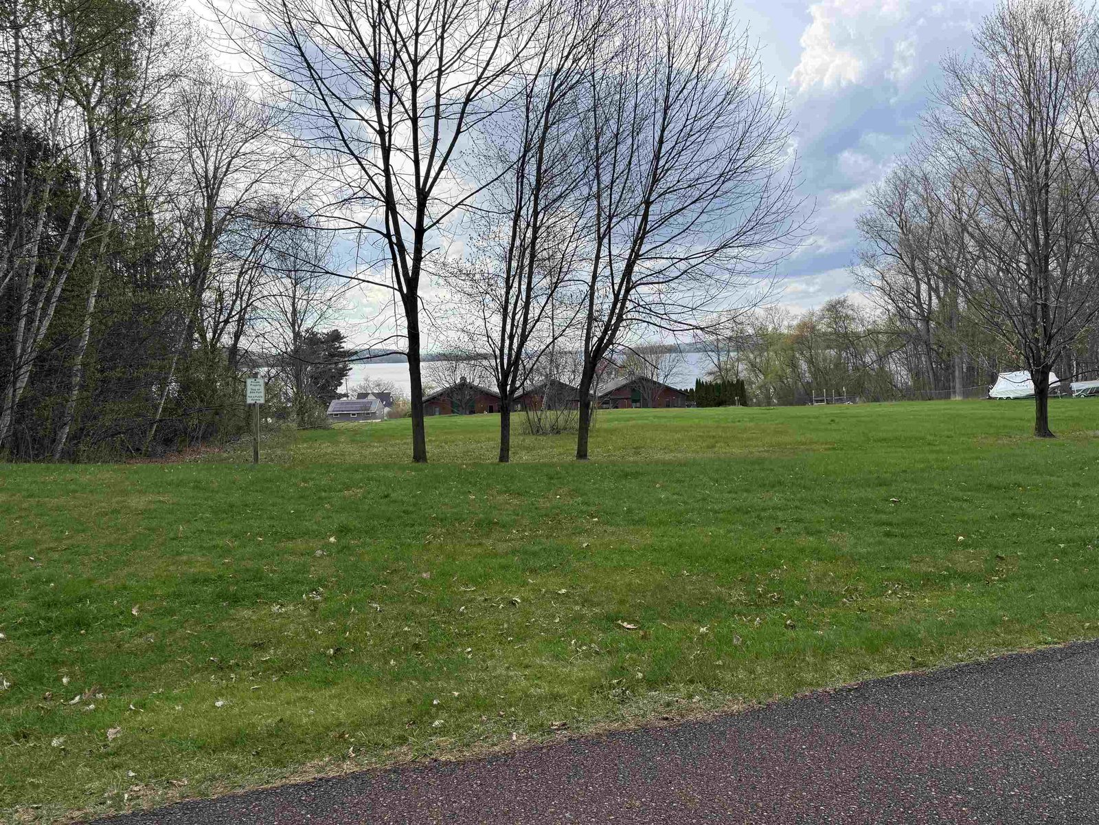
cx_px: 550
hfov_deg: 71.6
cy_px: 412
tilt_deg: -4.5
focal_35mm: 24
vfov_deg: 56.8
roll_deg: +1.6
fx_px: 762
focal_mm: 6.76
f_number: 1.78
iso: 80
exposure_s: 1/1901
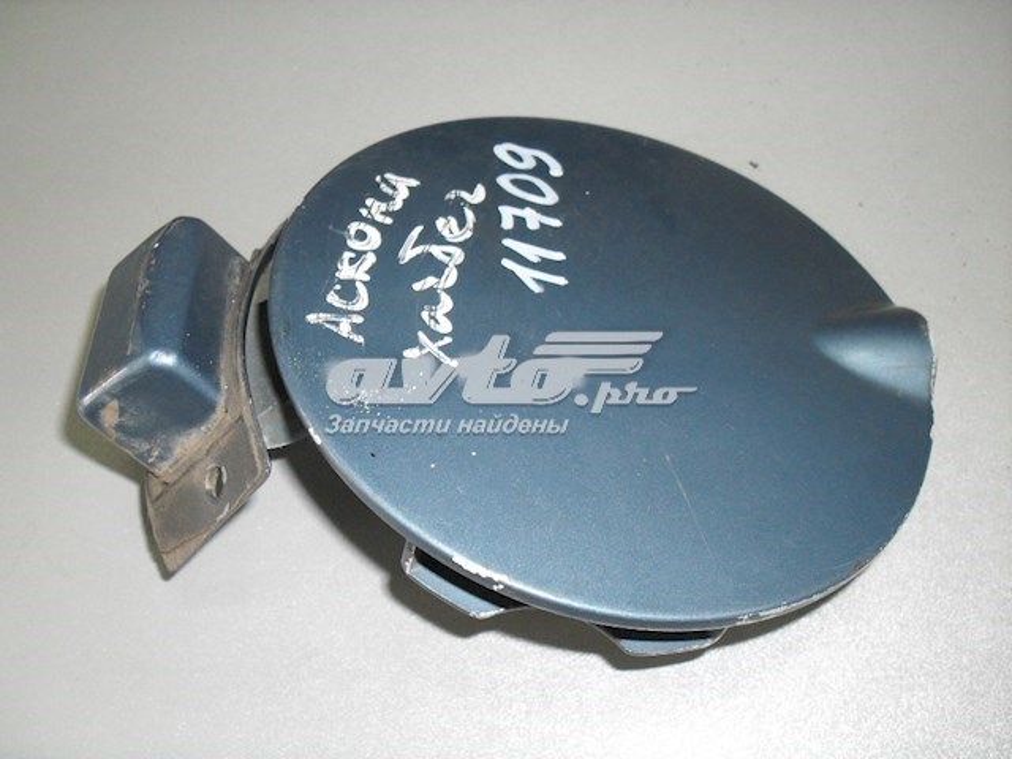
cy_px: 380
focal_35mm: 38
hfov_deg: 49.0
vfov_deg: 37.7
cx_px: 506
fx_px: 1111
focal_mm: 6.3
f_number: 2.8
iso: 200
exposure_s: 1/45
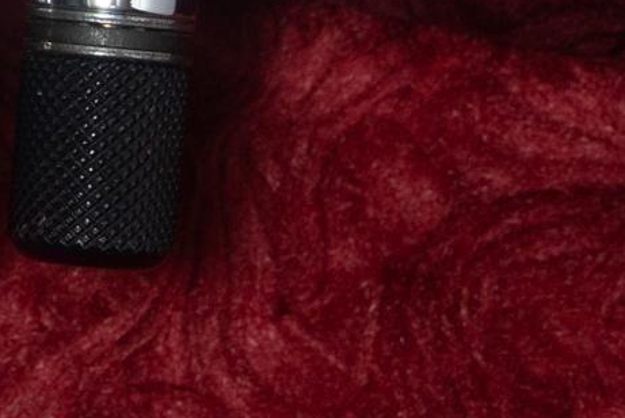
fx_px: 11222
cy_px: -303
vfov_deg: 2.1
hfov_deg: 3.2
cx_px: -313
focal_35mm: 646
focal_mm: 88
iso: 400
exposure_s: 1/80
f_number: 8
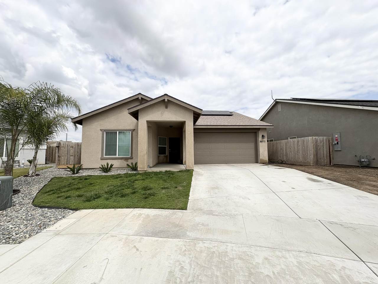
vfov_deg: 85.7
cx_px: 189
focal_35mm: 14
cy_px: 142
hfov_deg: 102.1
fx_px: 153
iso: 50
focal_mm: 2.22
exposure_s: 1/2770
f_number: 2.2
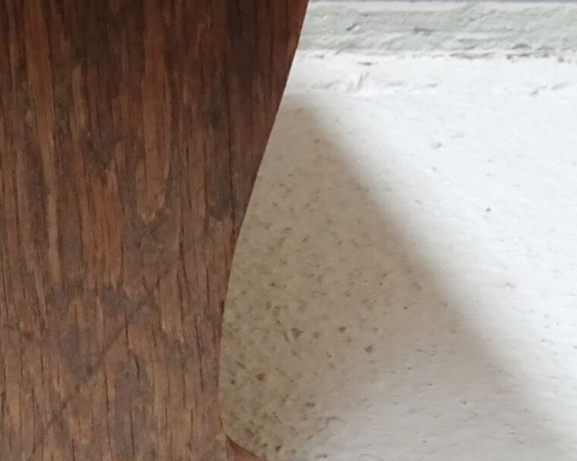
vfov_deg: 18.4
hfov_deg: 21.3
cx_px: -128
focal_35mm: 83
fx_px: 1417
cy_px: 160
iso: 640
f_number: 3.5
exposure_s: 1/30
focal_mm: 4.1
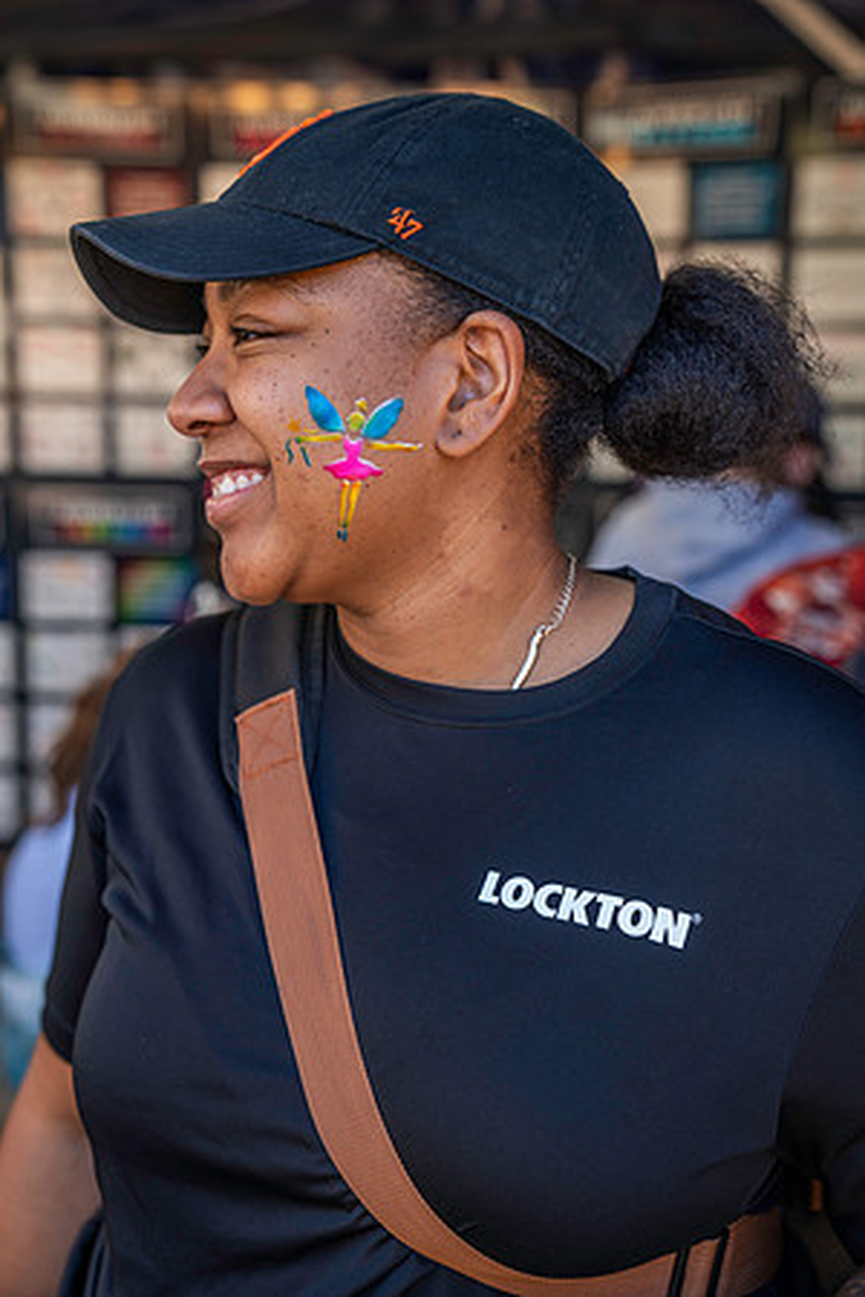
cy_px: 648
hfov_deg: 28.1
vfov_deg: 41.1
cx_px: 432
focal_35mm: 48
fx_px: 1730
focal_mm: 48
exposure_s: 1/200
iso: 320
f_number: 3.5
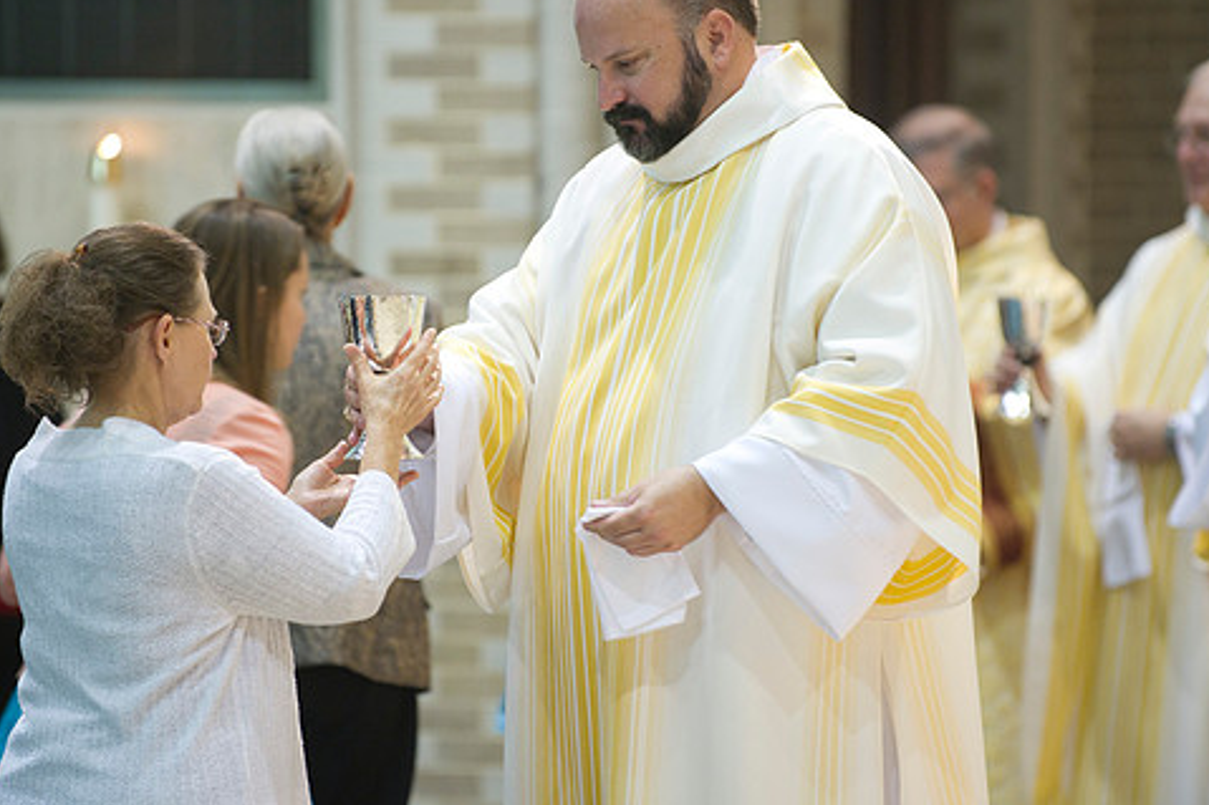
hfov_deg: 8.5
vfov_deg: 5.7
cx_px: 565
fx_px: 8124
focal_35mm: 242
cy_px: 386
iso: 2000
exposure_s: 1/80
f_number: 2.8
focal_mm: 200
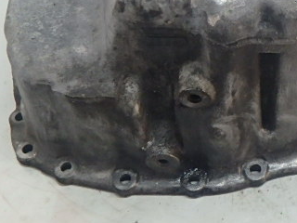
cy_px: 19
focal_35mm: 72
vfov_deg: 20.0
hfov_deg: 26.0
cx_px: 280
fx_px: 618
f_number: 5
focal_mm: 6.4
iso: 640
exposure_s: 1/40
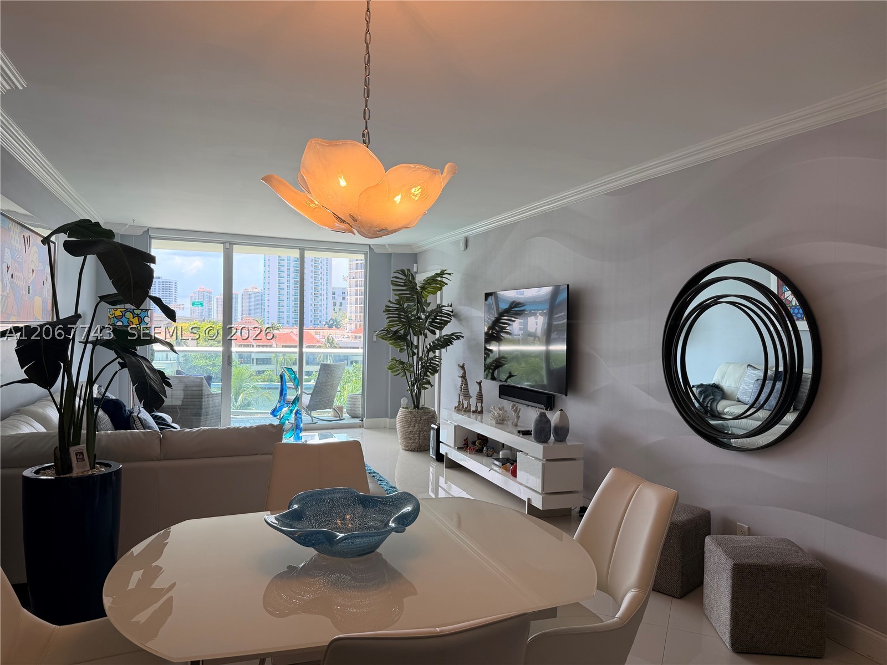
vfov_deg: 56.8
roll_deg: -1.6
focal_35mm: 24
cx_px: 444
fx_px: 615
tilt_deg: -1.1
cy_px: 332
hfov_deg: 71.6
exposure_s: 1/313
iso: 80
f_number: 1.78
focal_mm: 6.76
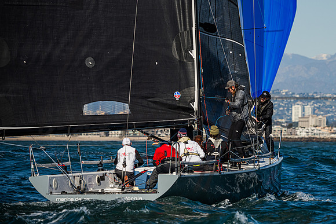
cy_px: 88
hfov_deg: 6.8
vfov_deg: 4.5
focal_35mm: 303
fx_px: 2826
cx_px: 221
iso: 400
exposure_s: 1/4000
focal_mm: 230
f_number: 5.6
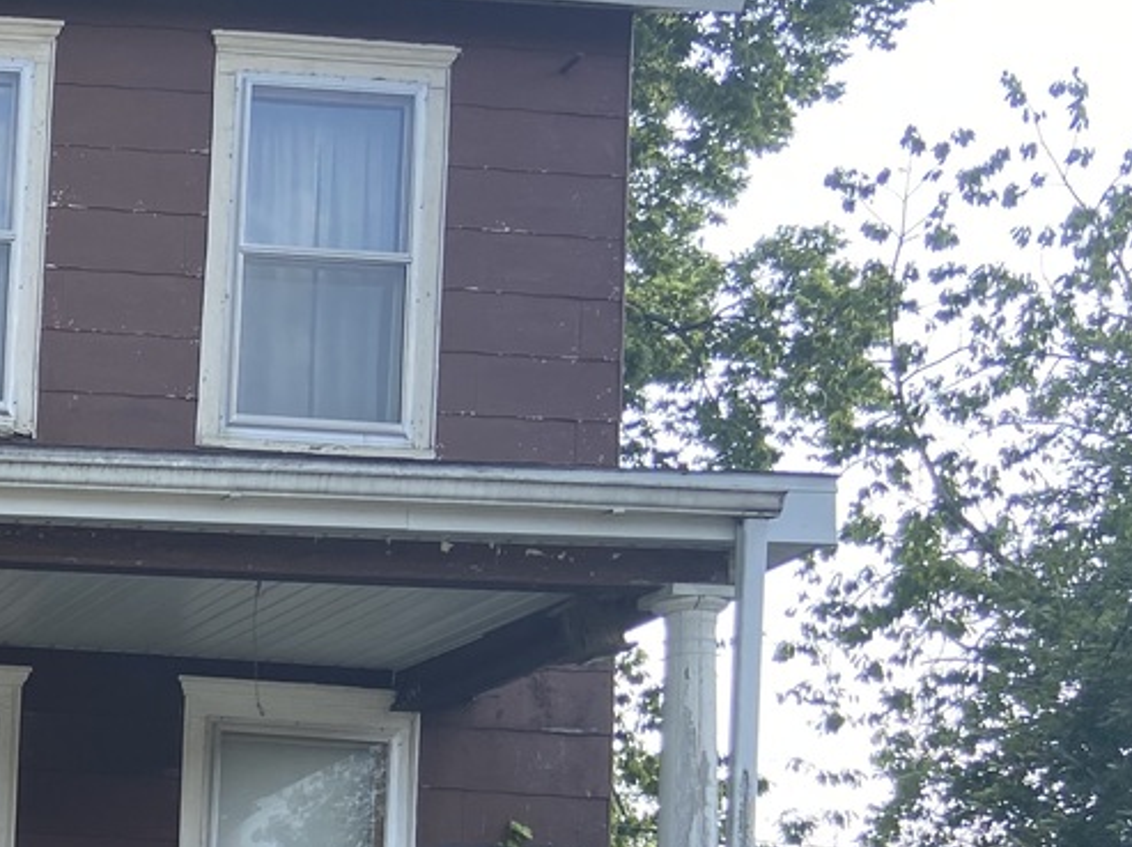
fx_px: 2484
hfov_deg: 21.8
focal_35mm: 76
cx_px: -514
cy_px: 998
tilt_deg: +3.6
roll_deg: -2.6
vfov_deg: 18.4
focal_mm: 4.25
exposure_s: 1/620
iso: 32
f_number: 1.8
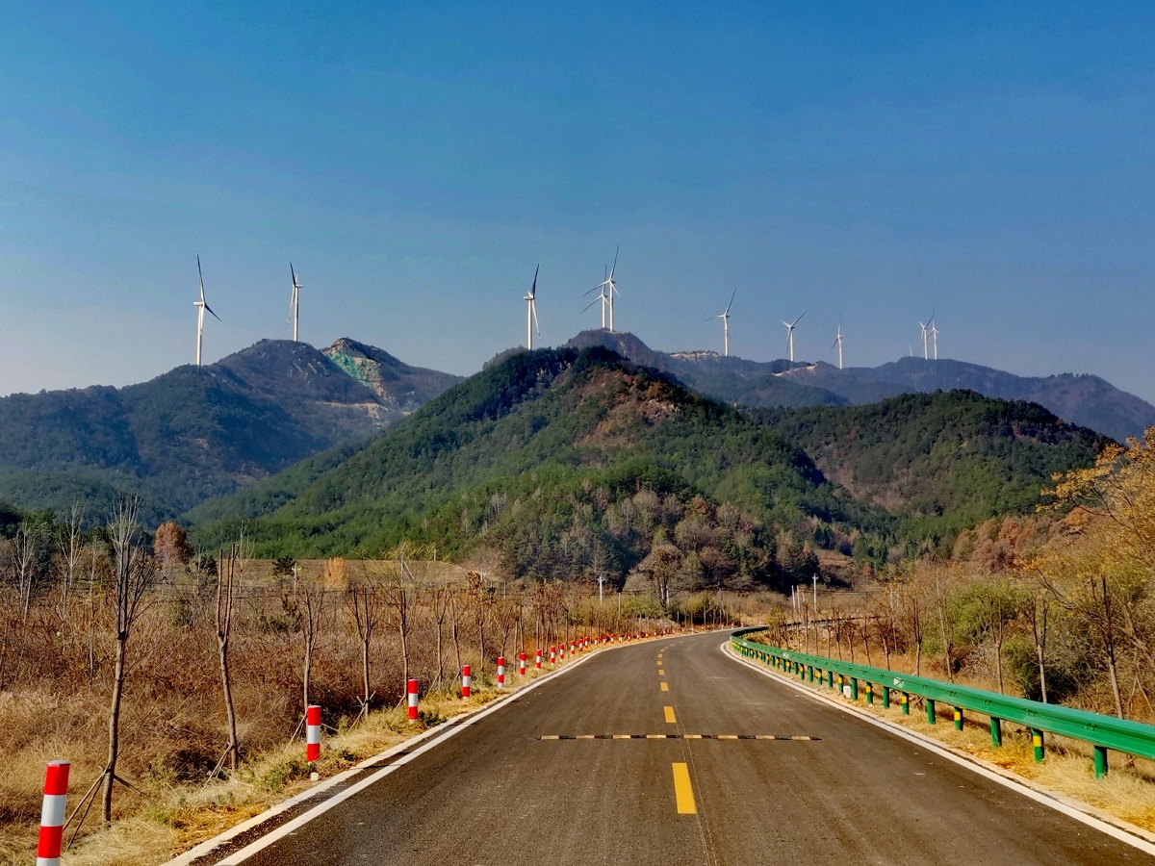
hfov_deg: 45.8
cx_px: 578
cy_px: 433
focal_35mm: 41
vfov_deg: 35.1
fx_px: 1368
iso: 50
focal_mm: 5.5
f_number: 1.8
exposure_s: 1/1704
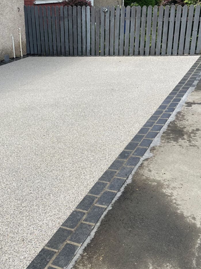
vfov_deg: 43.8
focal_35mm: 43
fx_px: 333
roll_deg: +0.6
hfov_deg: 33.3
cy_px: 131
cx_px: 64
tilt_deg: -20.9
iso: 32
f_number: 1.6
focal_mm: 5.1
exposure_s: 1/1597
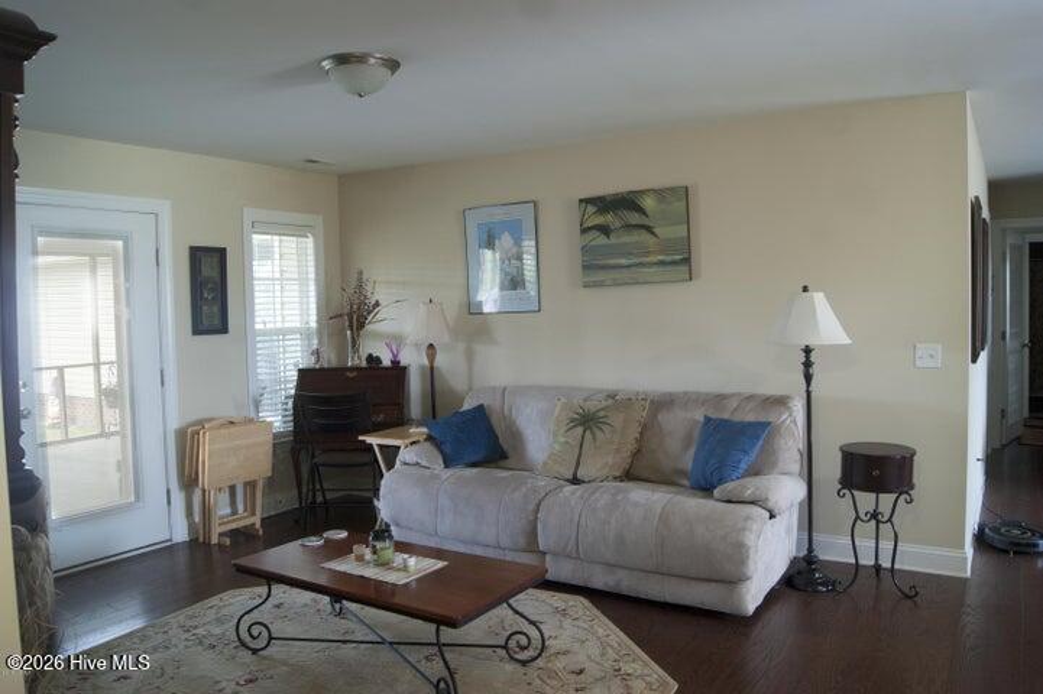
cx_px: 522
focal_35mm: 27
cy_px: 347
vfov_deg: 47.9
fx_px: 782
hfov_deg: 67.4
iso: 200
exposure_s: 1/60
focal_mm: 18
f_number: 8
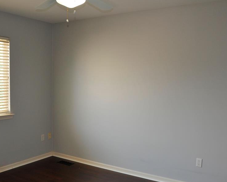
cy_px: 101
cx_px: 99
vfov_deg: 42.2
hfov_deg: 51.4
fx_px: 235
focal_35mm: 35
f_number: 4
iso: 400
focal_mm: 18
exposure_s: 1/80
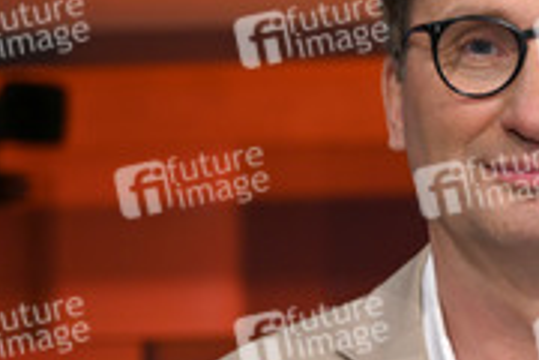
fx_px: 1647
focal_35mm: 110
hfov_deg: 18.1
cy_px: 258
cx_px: 532
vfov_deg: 12.4
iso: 400
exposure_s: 1/200
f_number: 2.8
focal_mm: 44
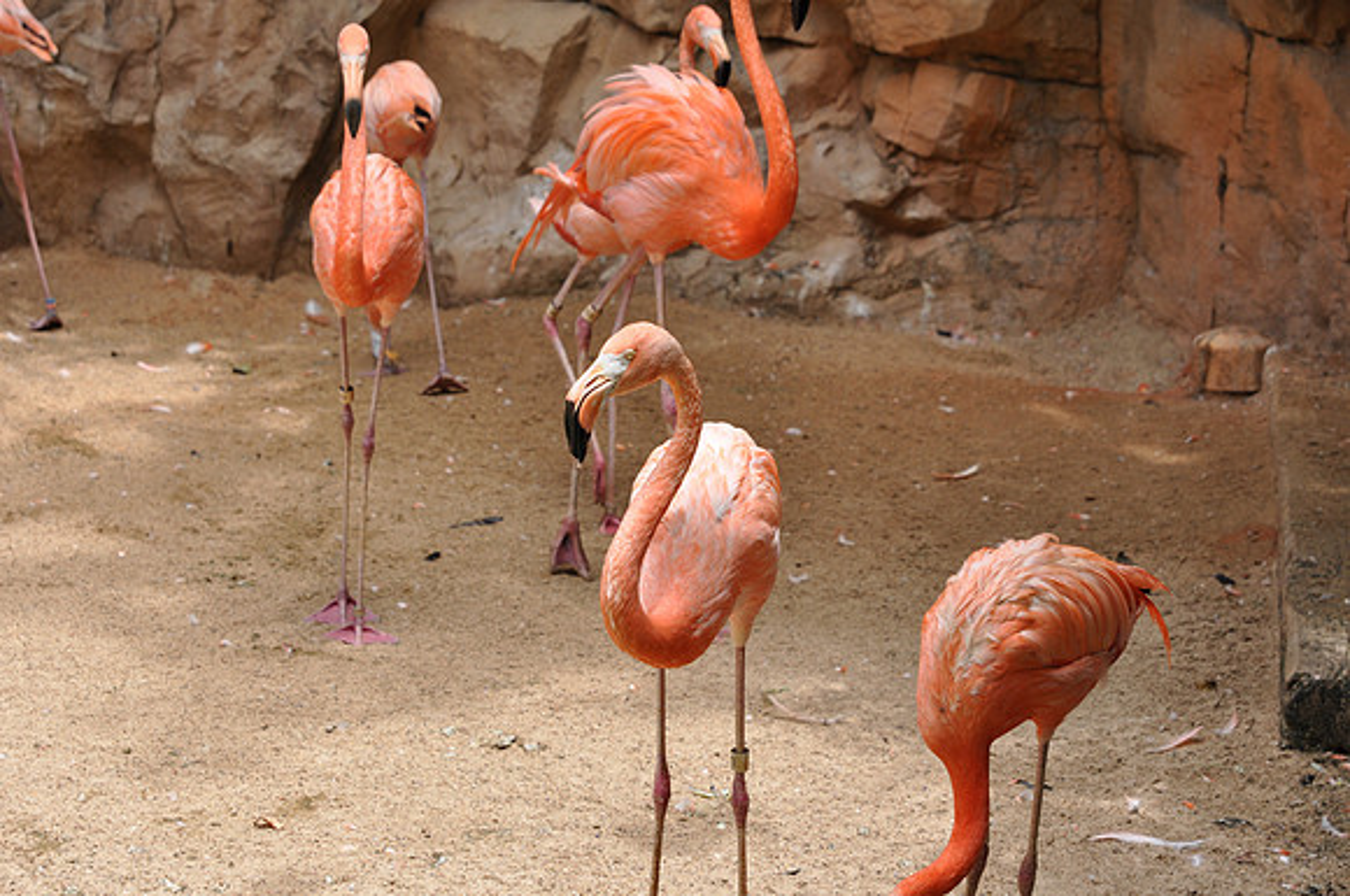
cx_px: 675
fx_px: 3932
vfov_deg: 13.0
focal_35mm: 105
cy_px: 448
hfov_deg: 19.5
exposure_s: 1/500
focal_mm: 70
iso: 220
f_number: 5.6
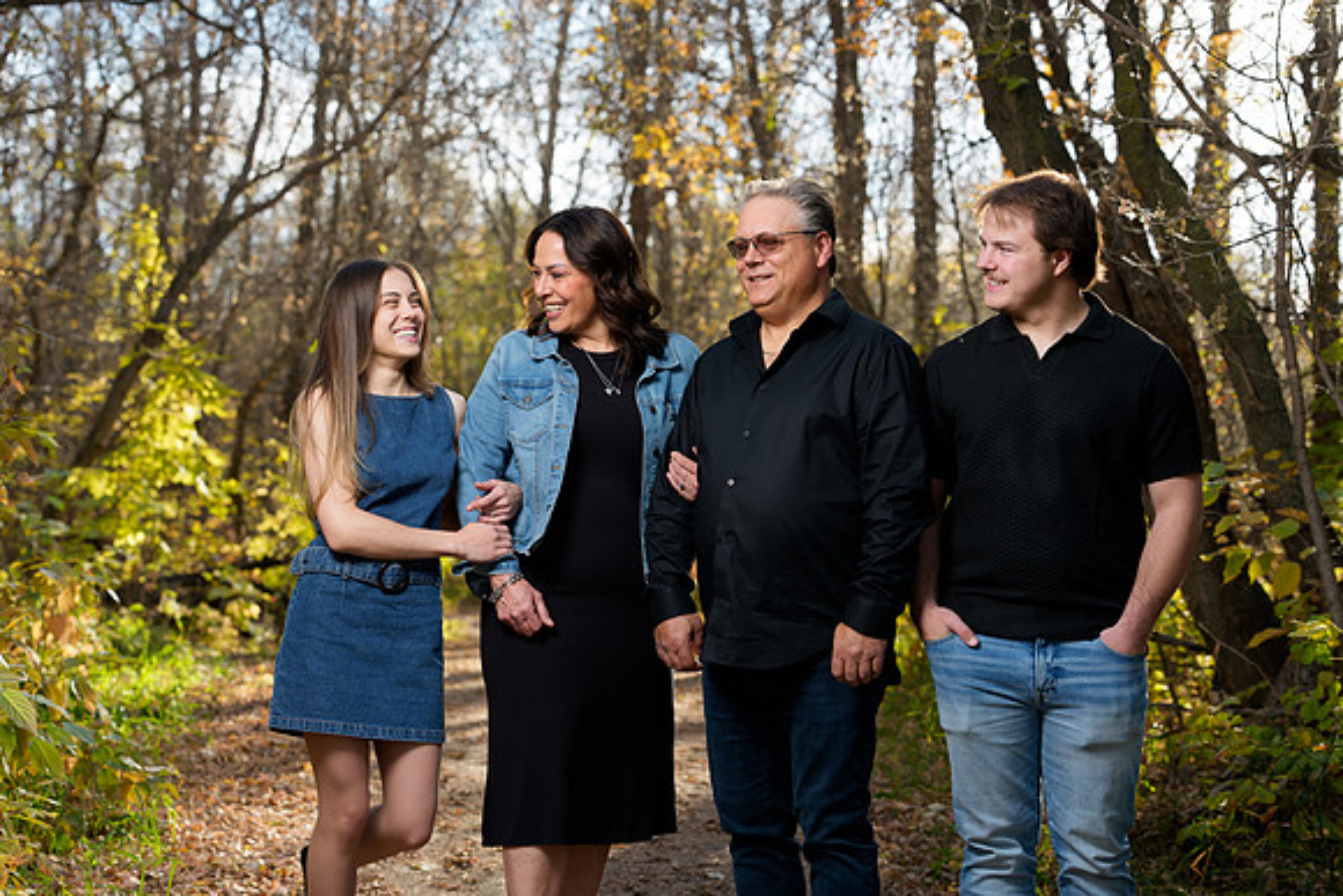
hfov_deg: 32.9
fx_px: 2276
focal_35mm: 61
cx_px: 672
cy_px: 448
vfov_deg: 22.3
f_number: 3.5
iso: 400
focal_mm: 61
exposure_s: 1/160
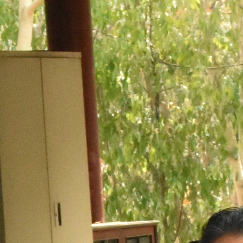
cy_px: 353
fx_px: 2756
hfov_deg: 5.0
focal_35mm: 347
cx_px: 71
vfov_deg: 5.0
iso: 2500
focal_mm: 30
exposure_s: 1/400
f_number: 10
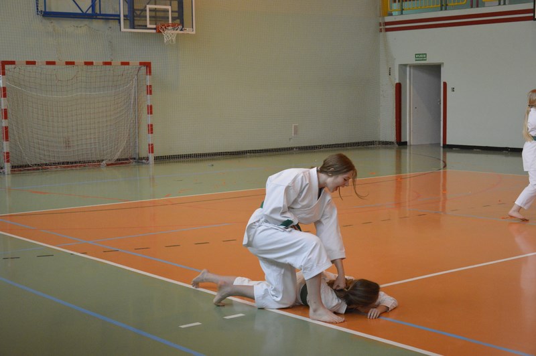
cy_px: 178
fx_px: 893
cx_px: 268
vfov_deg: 22.6
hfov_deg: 33.4
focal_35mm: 60
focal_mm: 40
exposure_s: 1/500
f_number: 4.5
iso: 3200
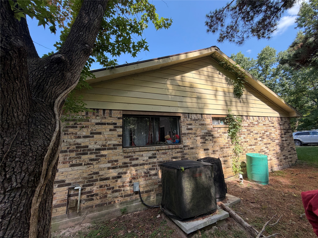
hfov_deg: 102.1
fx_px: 129
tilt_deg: +8.1
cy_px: 119
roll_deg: +1.8
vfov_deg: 85.7
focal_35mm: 14
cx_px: 159
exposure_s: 1/273
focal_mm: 2.22
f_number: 2.2
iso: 50
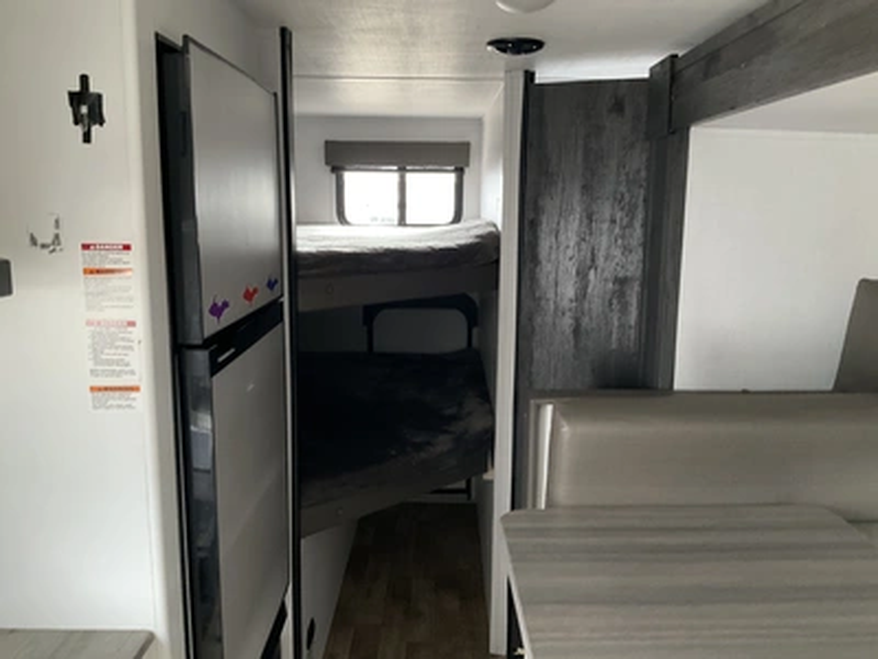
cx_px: 439
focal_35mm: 29
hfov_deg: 61.7
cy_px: 330
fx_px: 736
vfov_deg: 48.2
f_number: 1.8
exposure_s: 1/41
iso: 320
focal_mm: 3
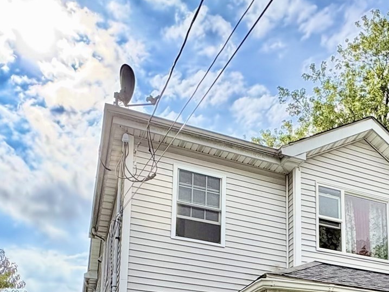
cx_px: 252
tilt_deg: +8.8
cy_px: 354
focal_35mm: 40
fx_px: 450
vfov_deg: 30.3
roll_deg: +0.6
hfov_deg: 46.2
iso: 64
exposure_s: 1/1370
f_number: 2.2
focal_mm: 2.22
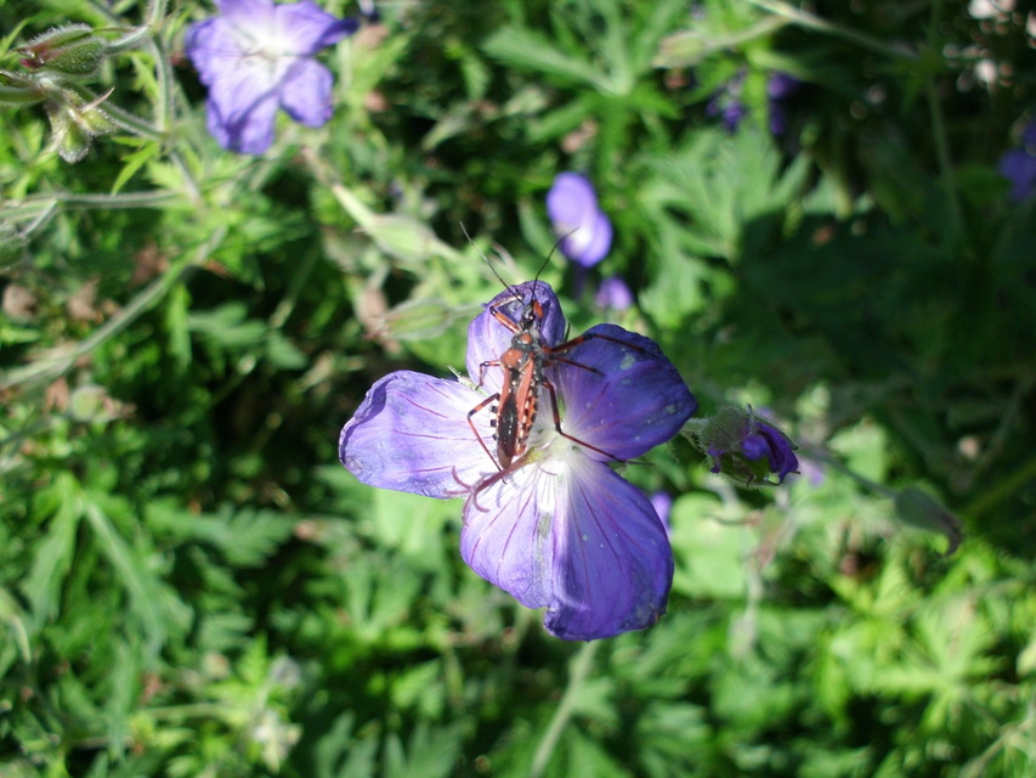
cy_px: 389
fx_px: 1078
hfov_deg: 51.3
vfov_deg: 39.7
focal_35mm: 36
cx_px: 518
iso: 100
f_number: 7.3
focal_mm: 6.3
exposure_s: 1/125
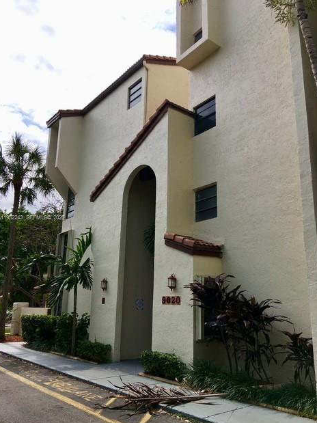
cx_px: 161
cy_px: 218
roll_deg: -0.1
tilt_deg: +14.4
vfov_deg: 60.0
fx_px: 366
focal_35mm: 30
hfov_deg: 46.8
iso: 25
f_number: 2.2
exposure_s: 1/2481
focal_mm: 4.15
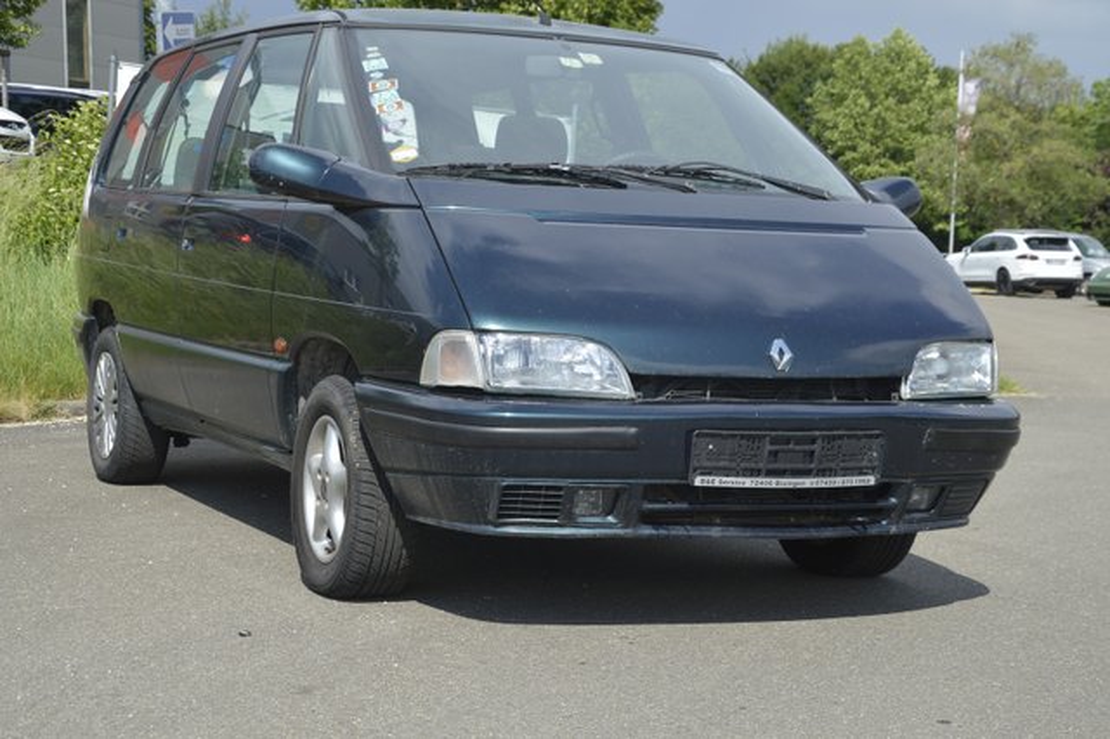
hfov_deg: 29.9
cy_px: 370
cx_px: 555
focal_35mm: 68
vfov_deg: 20.1
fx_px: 2080
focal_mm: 45
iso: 100
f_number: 8
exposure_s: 1/250
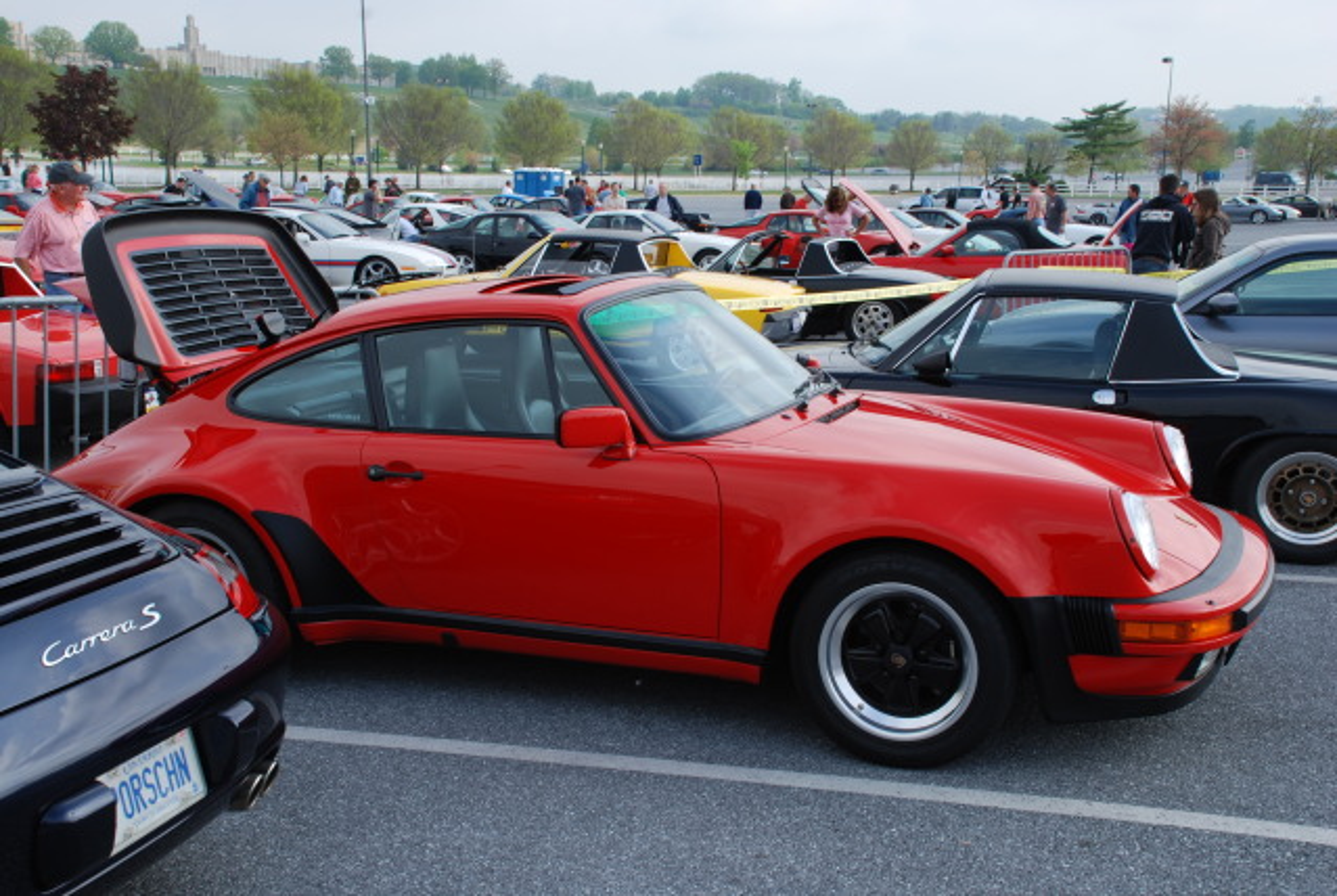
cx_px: 668
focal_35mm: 42
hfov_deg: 46.3
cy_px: 448
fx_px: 1562
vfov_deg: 32.0
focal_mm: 28
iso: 100
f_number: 13
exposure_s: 1/60
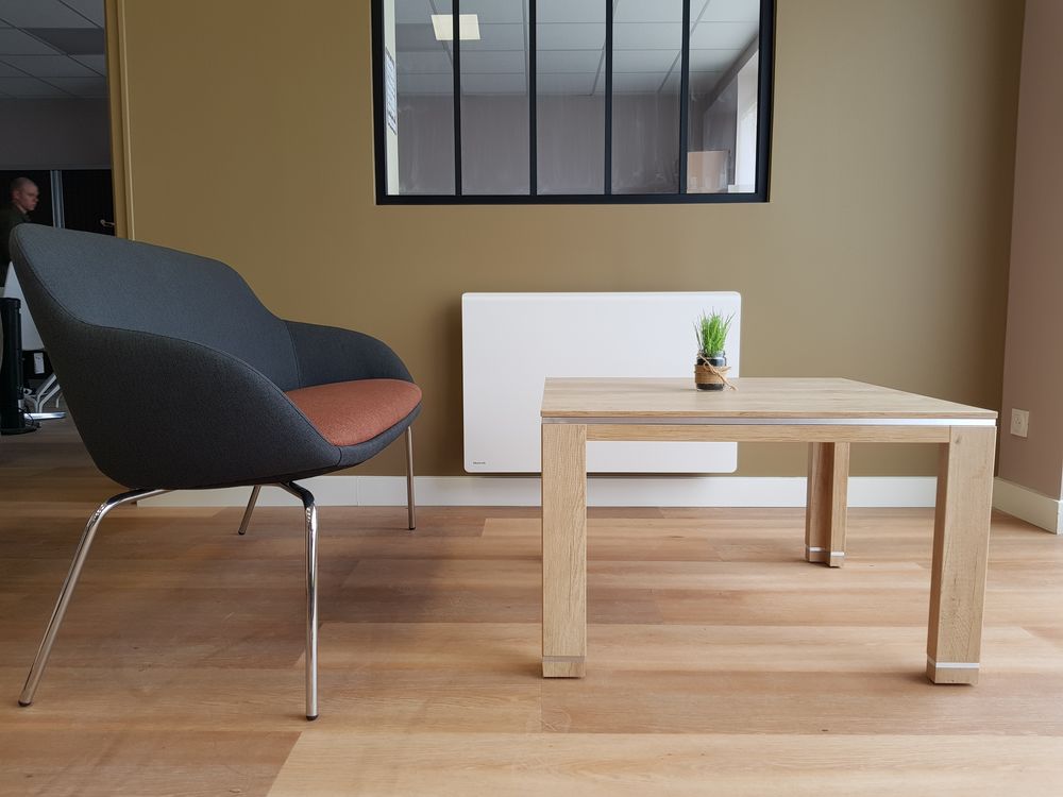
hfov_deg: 67.3
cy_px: 398
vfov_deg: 53.1
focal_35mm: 26
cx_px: 532
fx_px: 798
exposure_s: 1/51
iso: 40
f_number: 1.7
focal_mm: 4.2
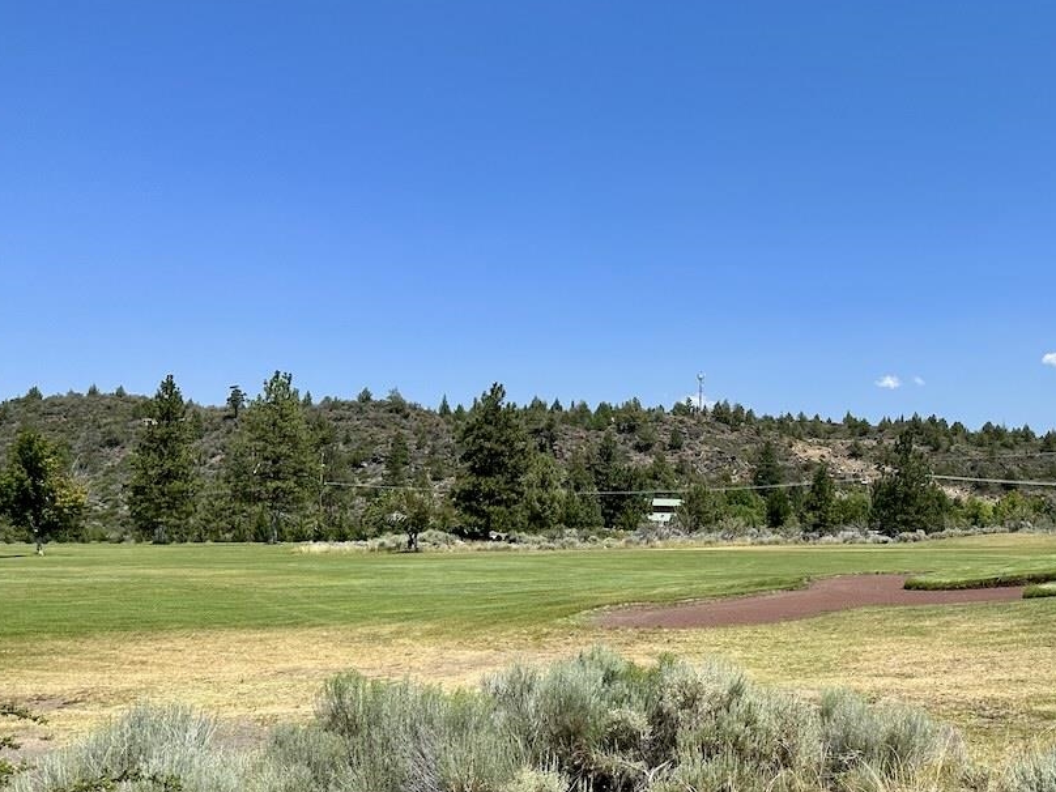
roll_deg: -0.8
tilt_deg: +3.9
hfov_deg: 47.3
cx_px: 779
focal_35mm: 38
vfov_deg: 37.6
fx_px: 1159
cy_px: 464
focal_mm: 6.86
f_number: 1.78
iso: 80
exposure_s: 1/5000
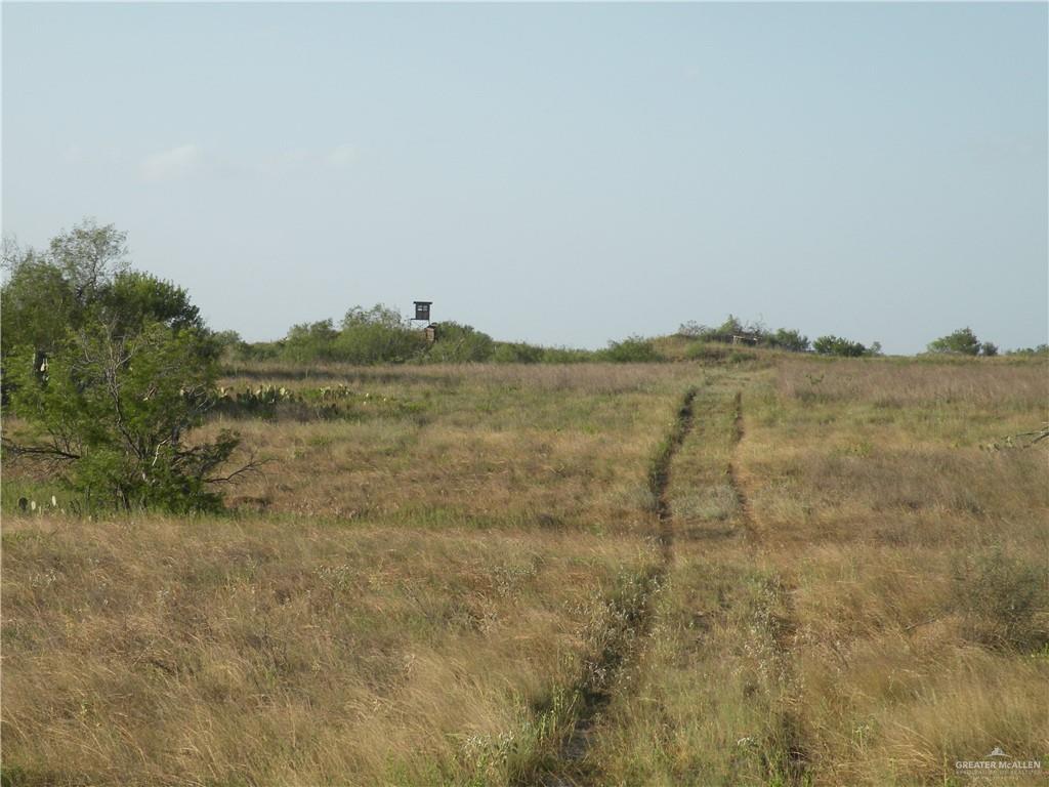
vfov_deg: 13.5
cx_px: 524
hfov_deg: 17.9
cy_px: 394
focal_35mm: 110
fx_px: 3333
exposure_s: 1/185
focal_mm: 19.4
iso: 64
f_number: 6.3
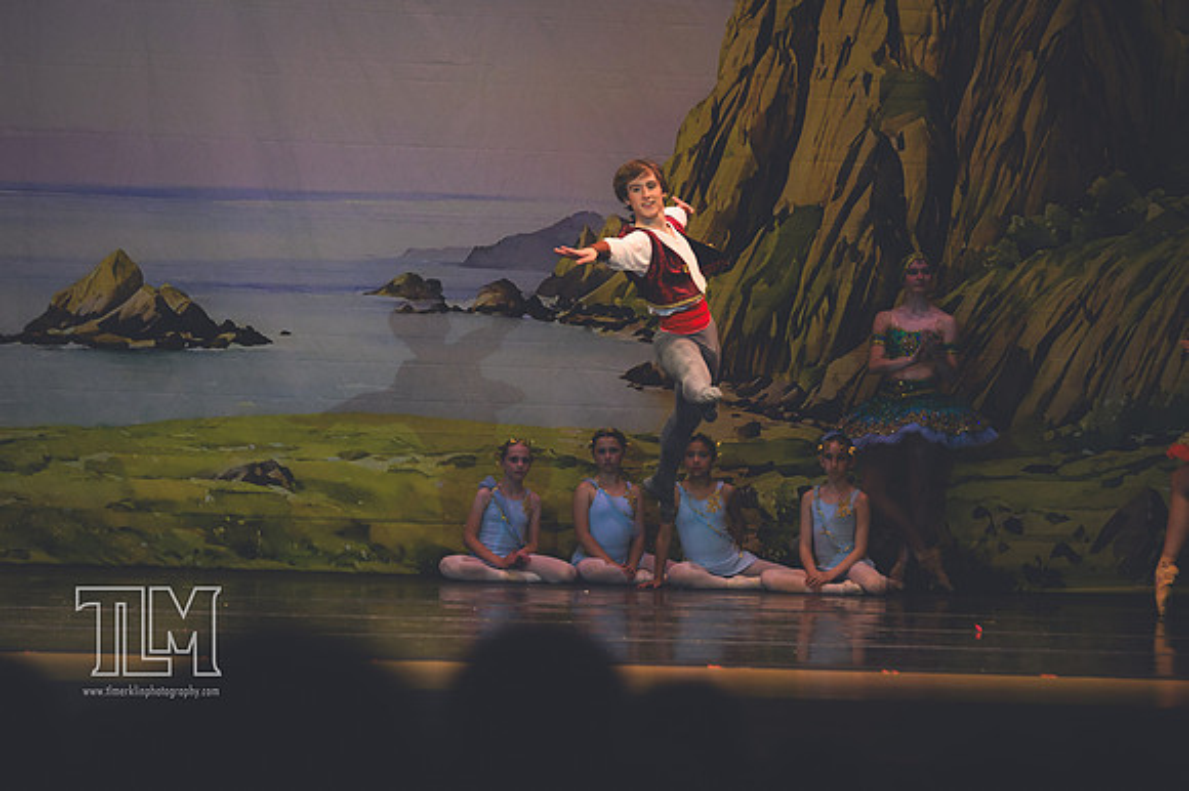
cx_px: 594
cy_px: 396
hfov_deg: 10.2
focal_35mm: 202
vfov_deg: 6.8
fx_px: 6668
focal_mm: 135
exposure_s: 1/500
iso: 800
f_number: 2.8
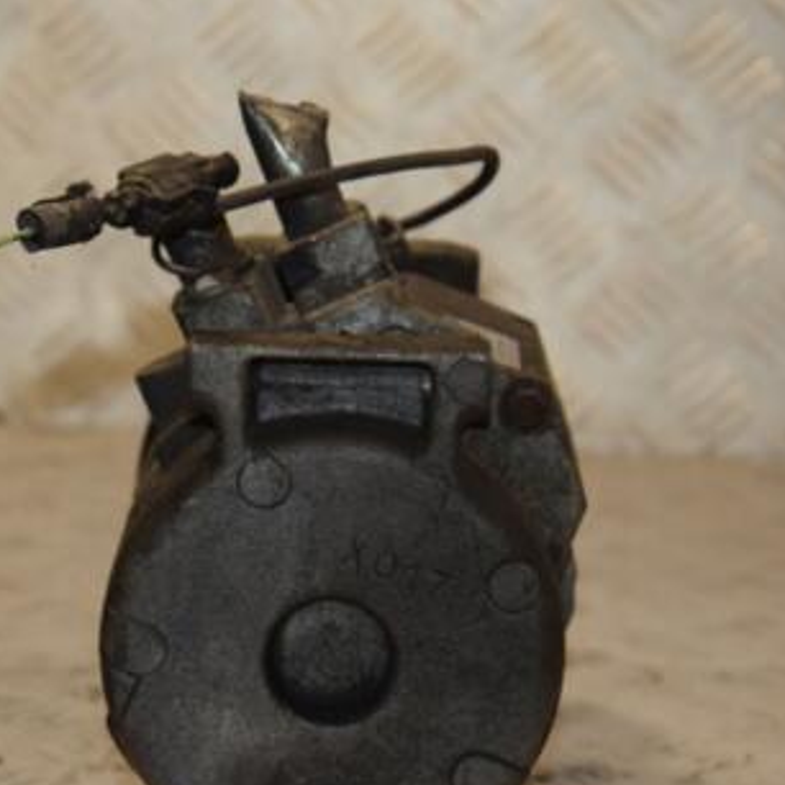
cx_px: 305
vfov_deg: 12.0
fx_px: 3720
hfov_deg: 12.0
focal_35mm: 145
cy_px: 508
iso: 800
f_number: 5.6
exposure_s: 1/200
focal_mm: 58
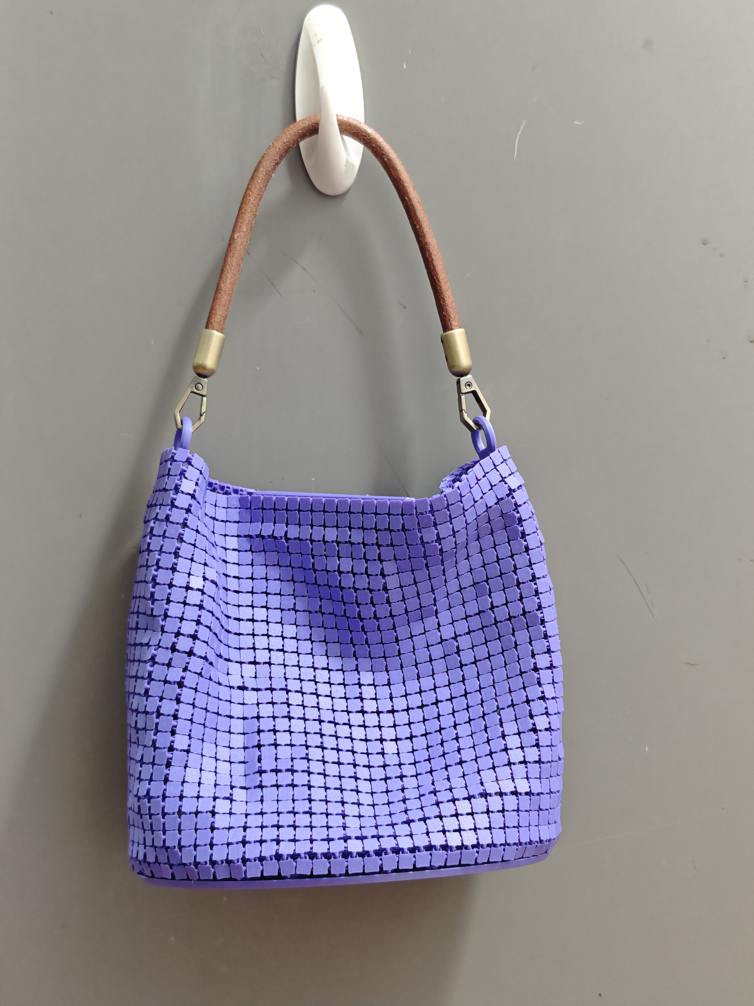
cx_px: 377
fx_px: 1336
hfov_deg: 31.5
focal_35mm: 46
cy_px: 503
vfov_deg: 41.2
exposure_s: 1/50
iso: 1000
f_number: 1.62
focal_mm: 6.55
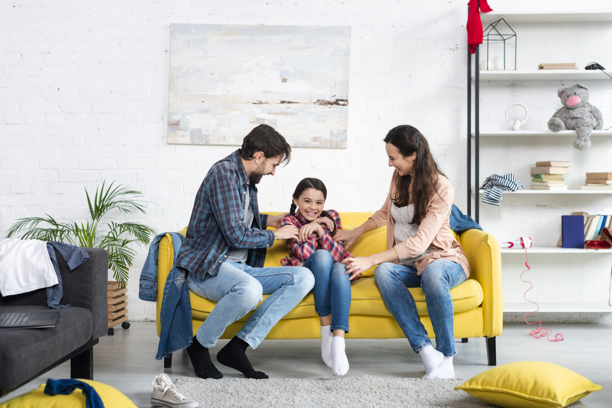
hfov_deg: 39.6
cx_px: 306
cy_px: 204
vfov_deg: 27.0
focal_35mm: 50
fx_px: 850
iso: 500
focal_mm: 50
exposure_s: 1/250
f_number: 3.2
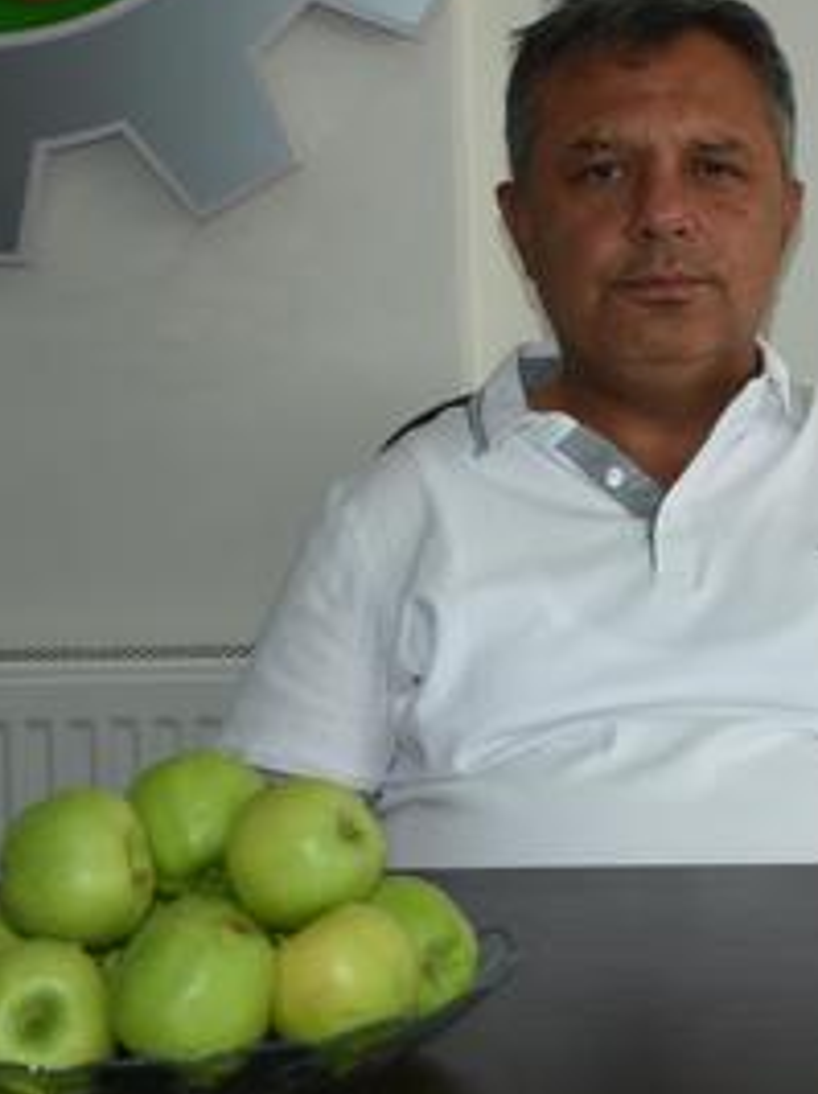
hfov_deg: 16.0
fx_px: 2872
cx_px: 705
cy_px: 469
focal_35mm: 91
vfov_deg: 21.5
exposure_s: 1/80
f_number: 4
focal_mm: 32
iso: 100
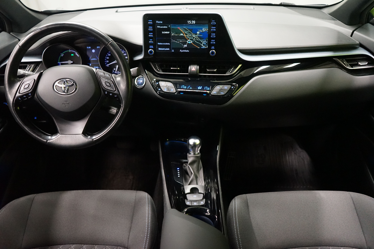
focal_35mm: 29
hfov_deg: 63.7
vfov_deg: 45.0
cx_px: 187
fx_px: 301
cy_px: 124
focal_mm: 29
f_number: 3.5
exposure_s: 1/50
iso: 6400
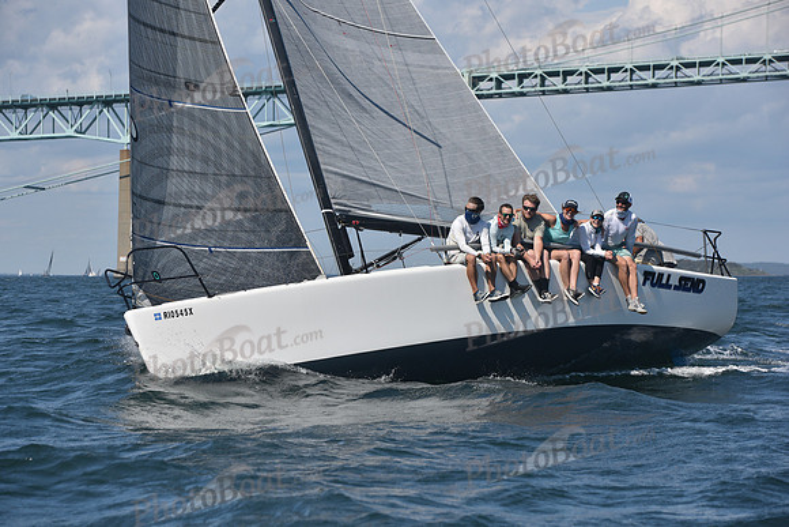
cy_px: 264
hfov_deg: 19.5
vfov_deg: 13.0
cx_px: 394
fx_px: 2302
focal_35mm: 105
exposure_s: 1/1250
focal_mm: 105
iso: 250
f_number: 5.6
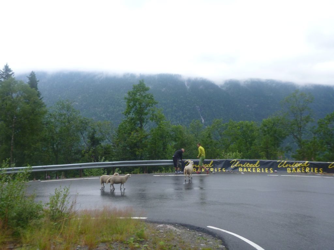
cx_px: 167
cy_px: 125
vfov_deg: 49.7
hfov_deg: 63.4
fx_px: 270
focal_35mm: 28
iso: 250
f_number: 3.3
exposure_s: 1/250
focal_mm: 4.9
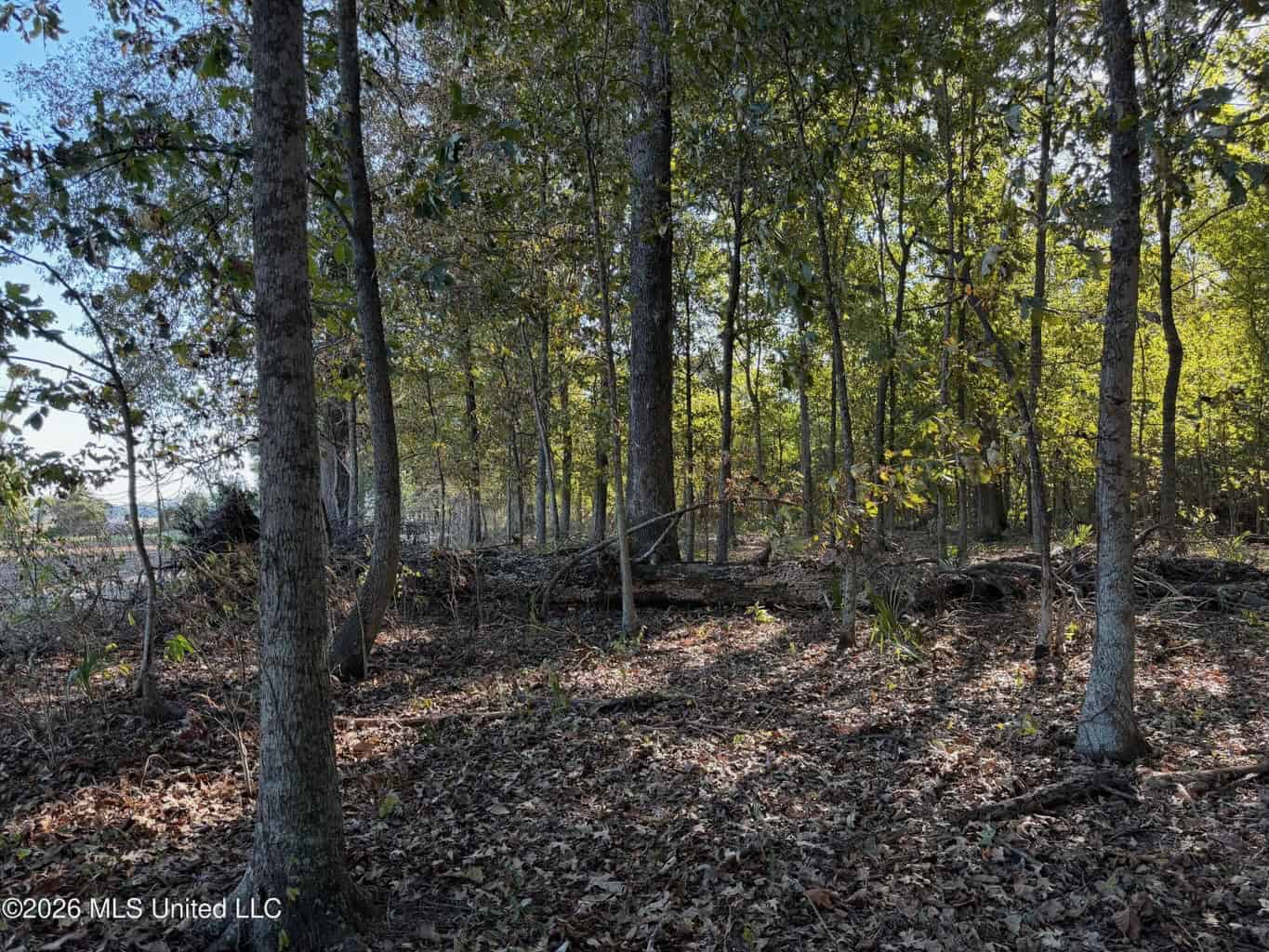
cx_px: 634
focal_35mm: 24
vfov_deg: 56.8
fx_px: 880
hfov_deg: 71.6
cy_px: 476
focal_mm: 6.8
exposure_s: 1/229
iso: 80
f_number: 1.8
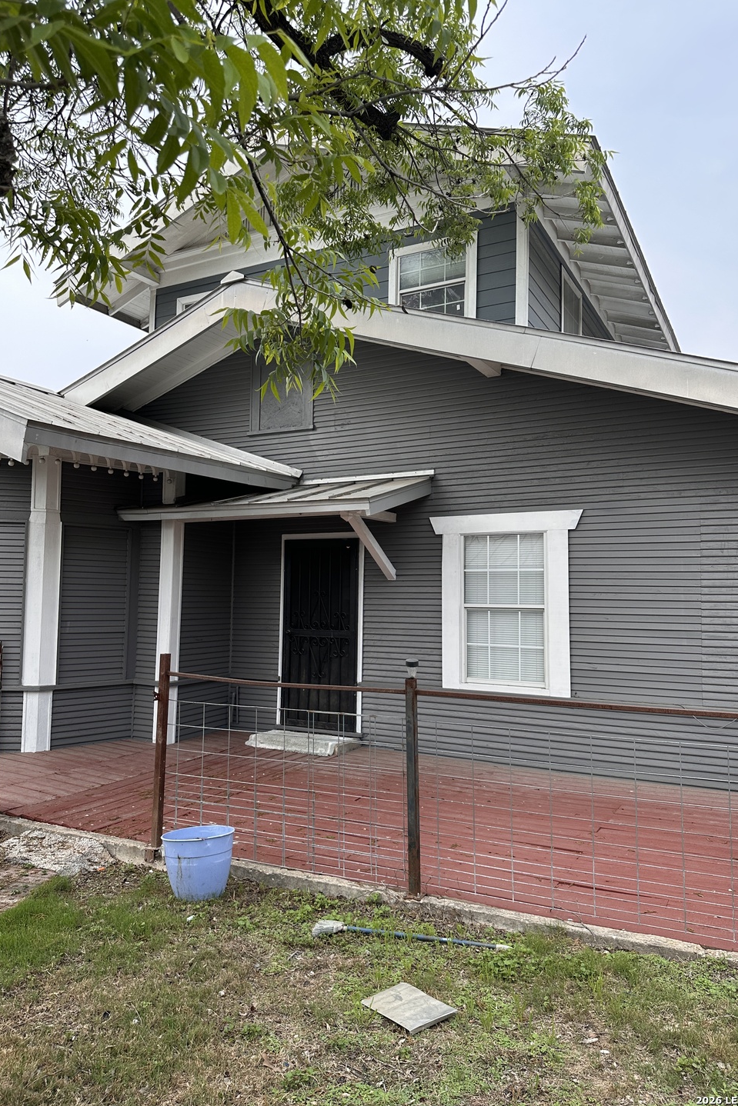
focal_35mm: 25
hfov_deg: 51.3
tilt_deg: +4.0
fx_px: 769
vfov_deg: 71.5
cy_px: 553
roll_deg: -0.1
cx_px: 362
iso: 80
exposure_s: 1/1639
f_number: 1.78
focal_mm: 6.86
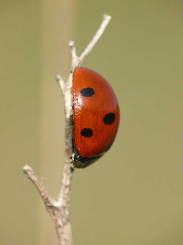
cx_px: 92
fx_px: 2960
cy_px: 122
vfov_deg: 4.7
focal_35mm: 420
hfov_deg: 3.5
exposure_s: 1/500
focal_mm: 88.8
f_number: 6.3
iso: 200
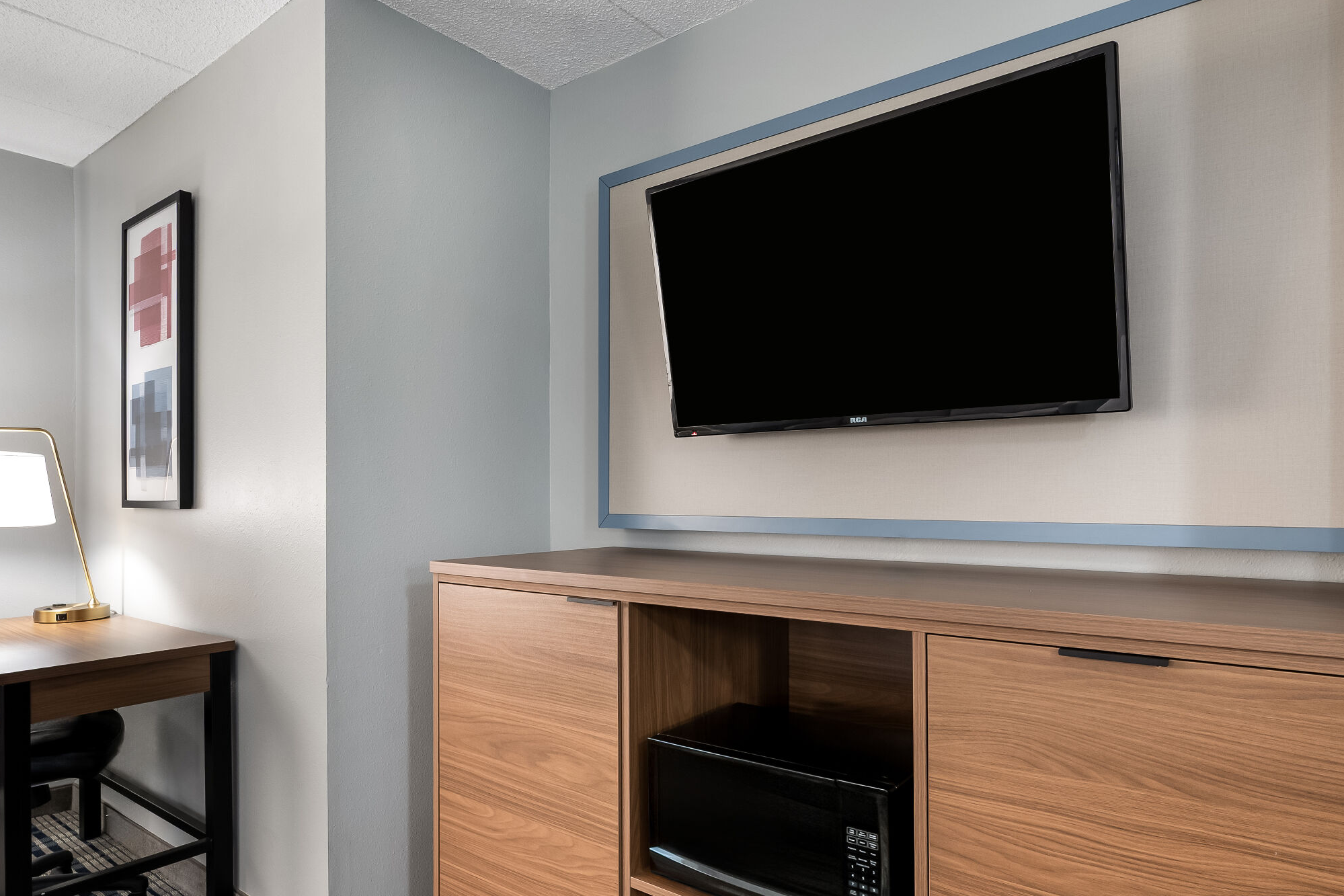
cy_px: 475
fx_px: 784
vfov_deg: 59.5
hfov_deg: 81.2
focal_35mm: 21
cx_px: 676
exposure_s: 1/6
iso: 400
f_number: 8
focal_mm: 14
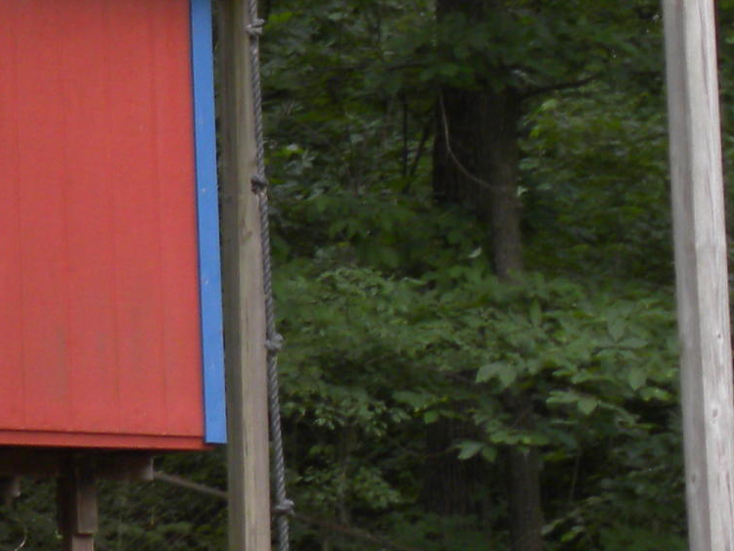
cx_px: -421
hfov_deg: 9.2
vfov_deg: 7.1
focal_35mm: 208
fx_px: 4412
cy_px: -228
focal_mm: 9.2
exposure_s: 1/60
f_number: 4
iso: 64
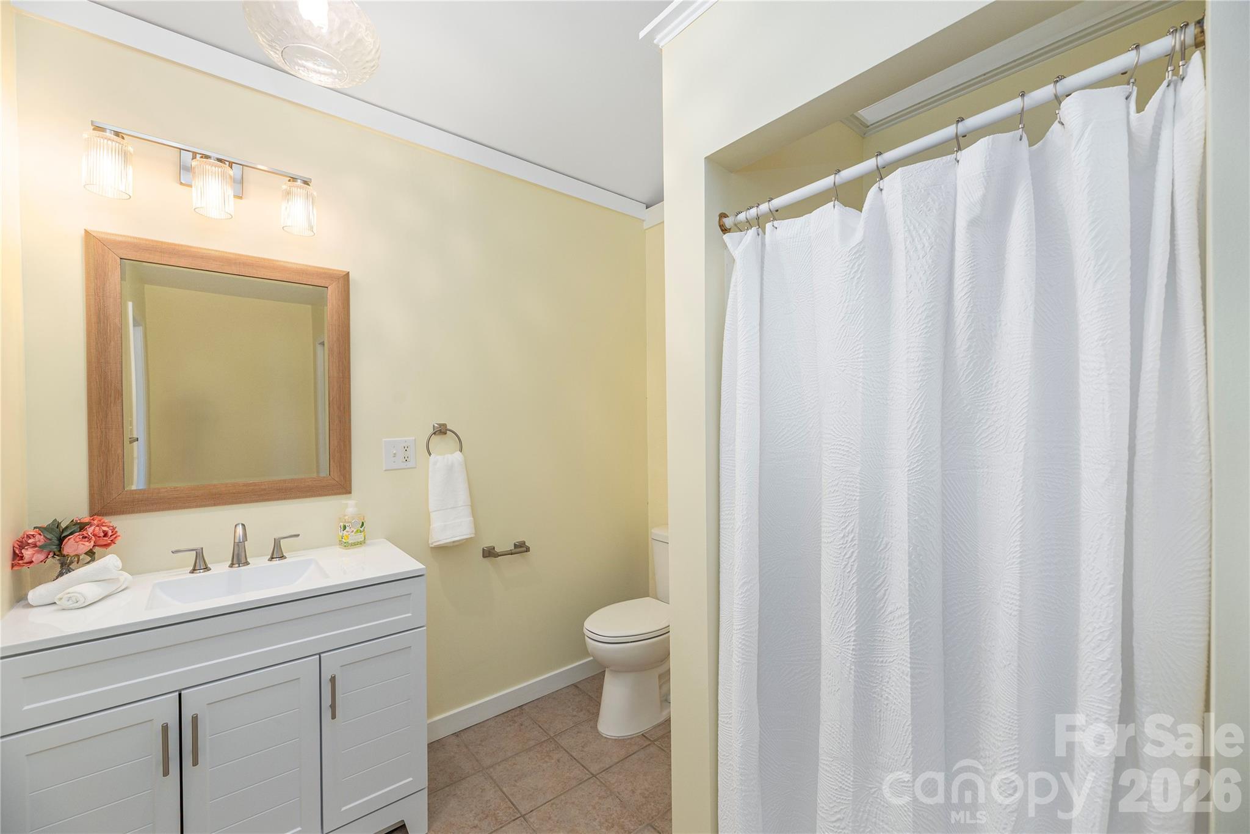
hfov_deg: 104.2
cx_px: 625
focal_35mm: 14
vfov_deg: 81.2
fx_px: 486
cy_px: 417
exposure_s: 1/100
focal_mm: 14
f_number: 7.1
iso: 320
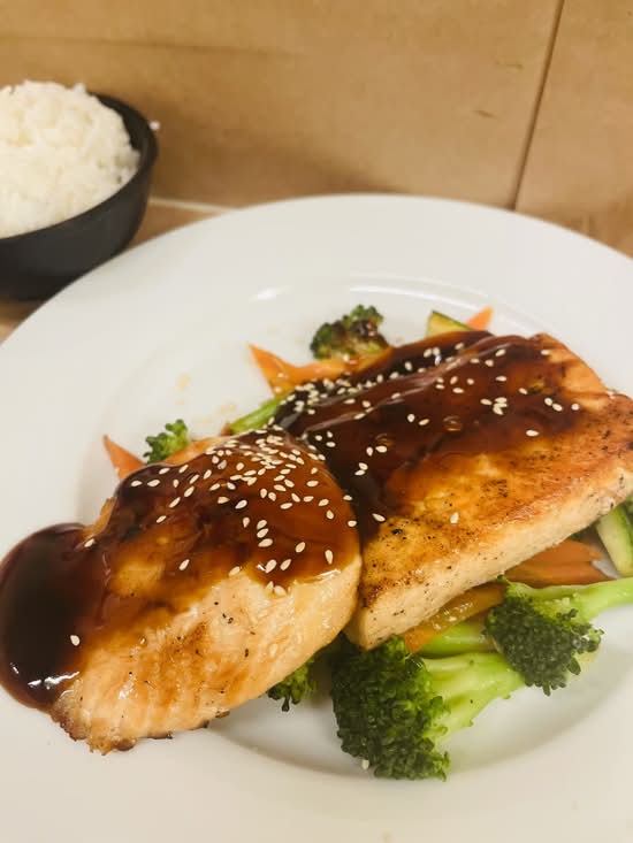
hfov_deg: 53.1
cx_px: 316
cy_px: 422
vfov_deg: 67.3
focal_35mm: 26
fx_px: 634
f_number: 1.6
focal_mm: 5.1
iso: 200
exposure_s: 1/60
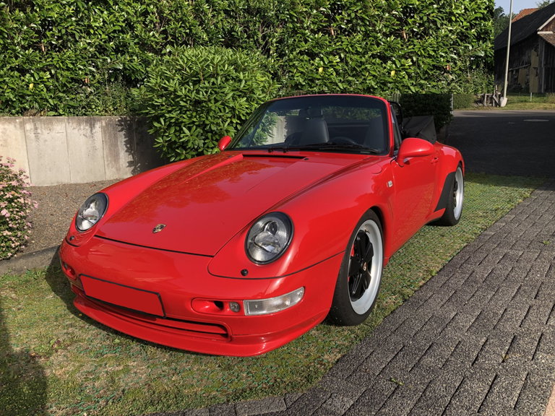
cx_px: 278
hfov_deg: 63.4
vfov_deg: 49.7
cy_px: 208
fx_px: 449
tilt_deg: -10.3
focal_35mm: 28
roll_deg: +1.7
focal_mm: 3.99
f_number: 1.8
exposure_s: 1/716
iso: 20
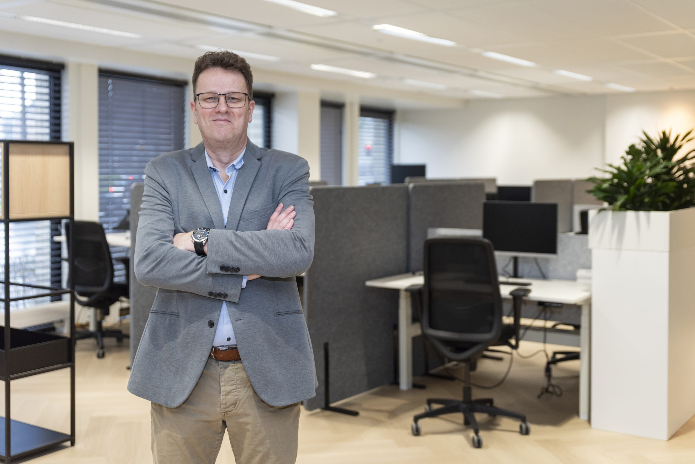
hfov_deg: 43.6
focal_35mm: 45
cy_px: 232
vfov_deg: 29.9
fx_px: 869
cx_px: 348
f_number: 2.8
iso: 800
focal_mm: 45
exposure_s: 1/200
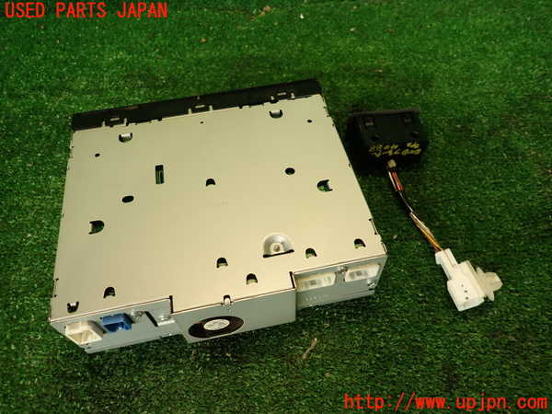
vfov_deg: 54.9
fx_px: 399
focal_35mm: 25
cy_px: 207
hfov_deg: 69.4
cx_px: 276
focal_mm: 4.5
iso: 160
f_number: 2
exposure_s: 1/60
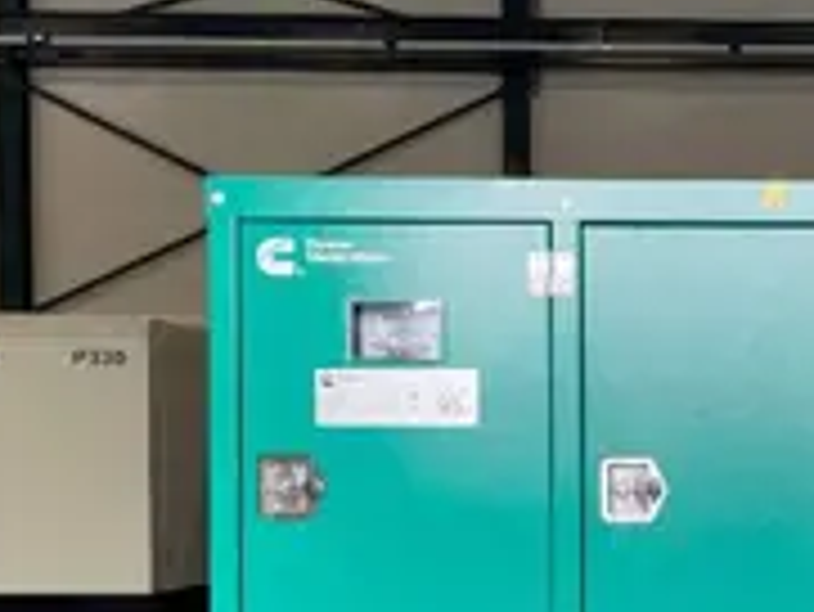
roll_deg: +0.2
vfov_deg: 21.0
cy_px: 531
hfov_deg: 26.8
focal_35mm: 69
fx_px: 1624
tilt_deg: -2.3
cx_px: 796
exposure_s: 1/100
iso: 64
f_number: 1.6
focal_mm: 4.2
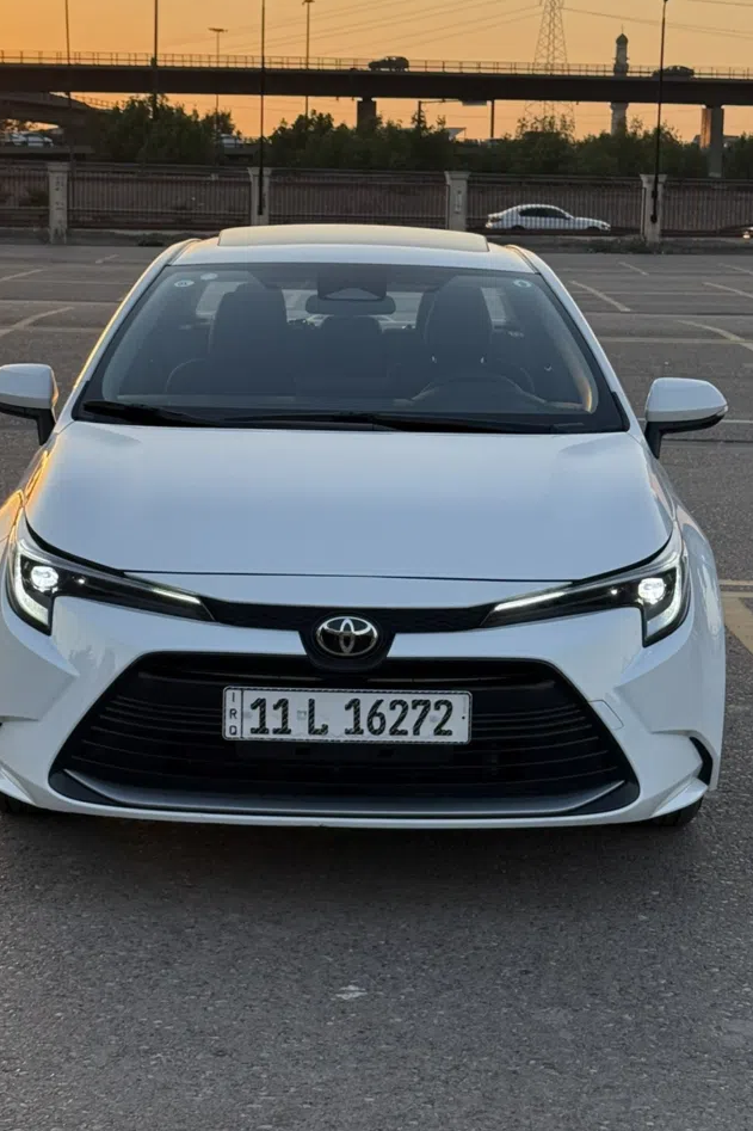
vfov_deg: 28.1
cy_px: 533
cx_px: 325
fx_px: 2260
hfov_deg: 18.9
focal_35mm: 72
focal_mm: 6.76
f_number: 1.78
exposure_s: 1/1203
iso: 100
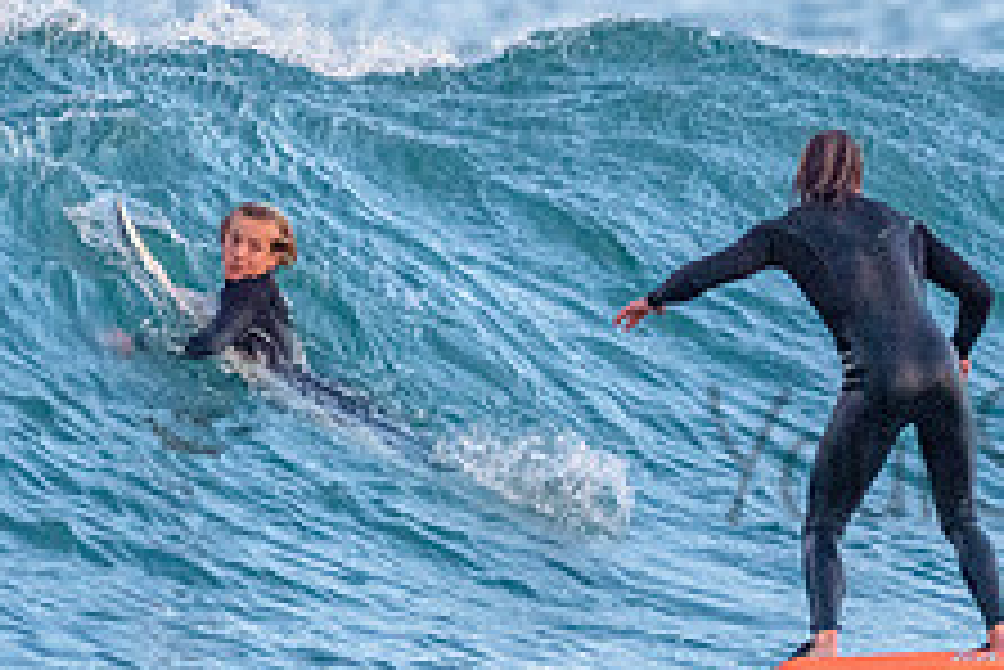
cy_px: 400
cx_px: 1147
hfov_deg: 1.4
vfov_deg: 1.0
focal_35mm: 1436
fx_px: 40073
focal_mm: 450
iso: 2800
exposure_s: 1/2000
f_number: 5.6
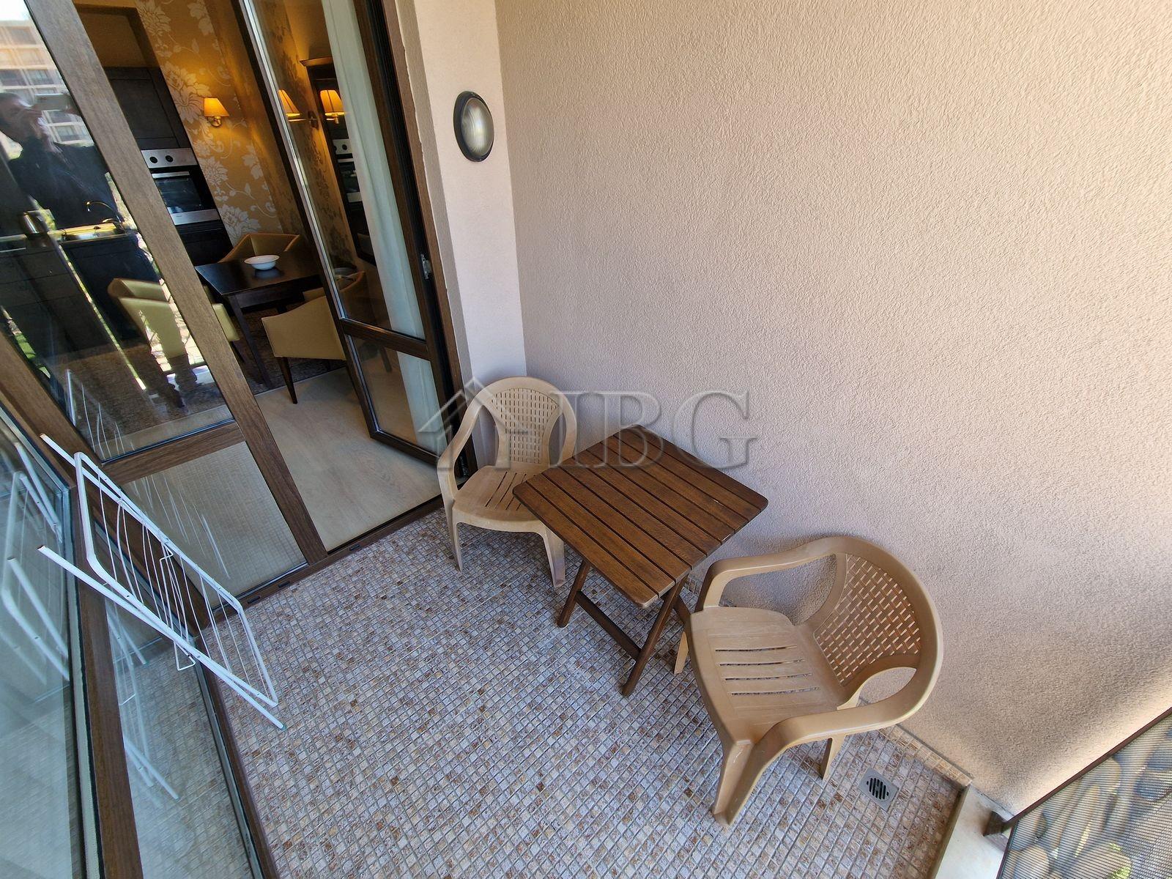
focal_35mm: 13
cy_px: 440
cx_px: 586
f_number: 2.2
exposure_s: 1/100
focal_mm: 2.2
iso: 64
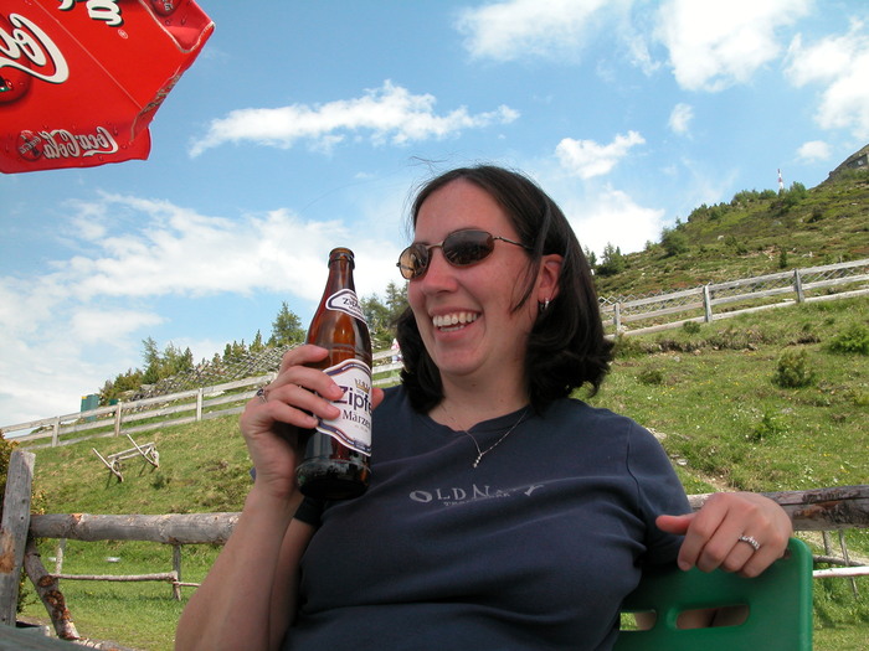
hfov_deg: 63.4
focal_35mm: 28
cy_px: 326
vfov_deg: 49.7
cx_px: 434
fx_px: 703
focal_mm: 7.1
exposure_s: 1/271
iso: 100
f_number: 6.3
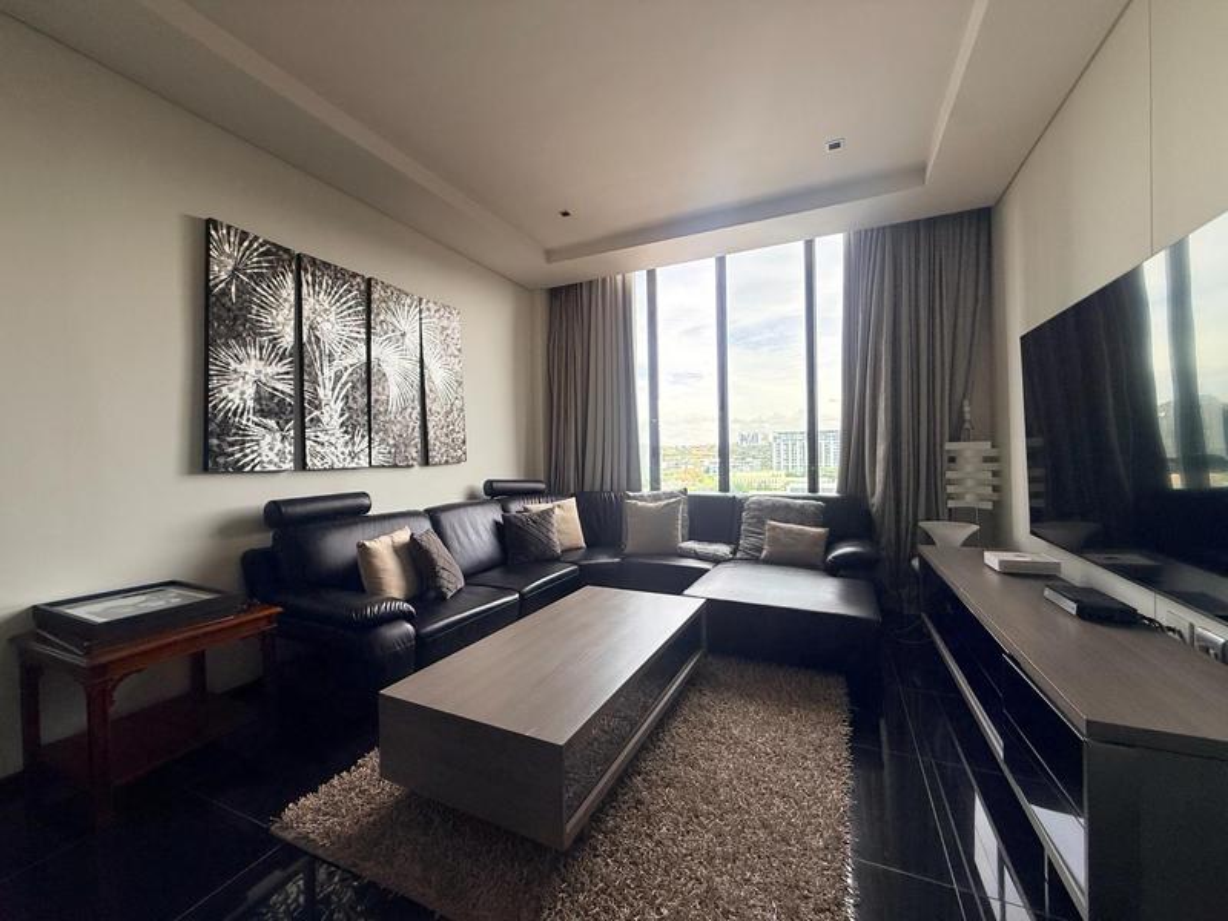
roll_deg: +1.7
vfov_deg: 85.7
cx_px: 614
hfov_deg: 102.1
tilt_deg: +0.1
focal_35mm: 14
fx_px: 497
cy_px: 460
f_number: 2.2
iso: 64
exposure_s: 1/326
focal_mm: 2.22
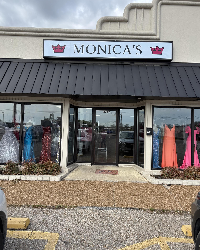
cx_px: 101
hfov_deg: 51.5
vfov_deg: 62.1
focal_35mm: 28
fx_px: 207
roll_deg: -2.5
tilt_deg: +3.3
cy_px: 116
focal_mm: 5.96
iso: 50
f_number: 1.6
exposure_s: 1/2288
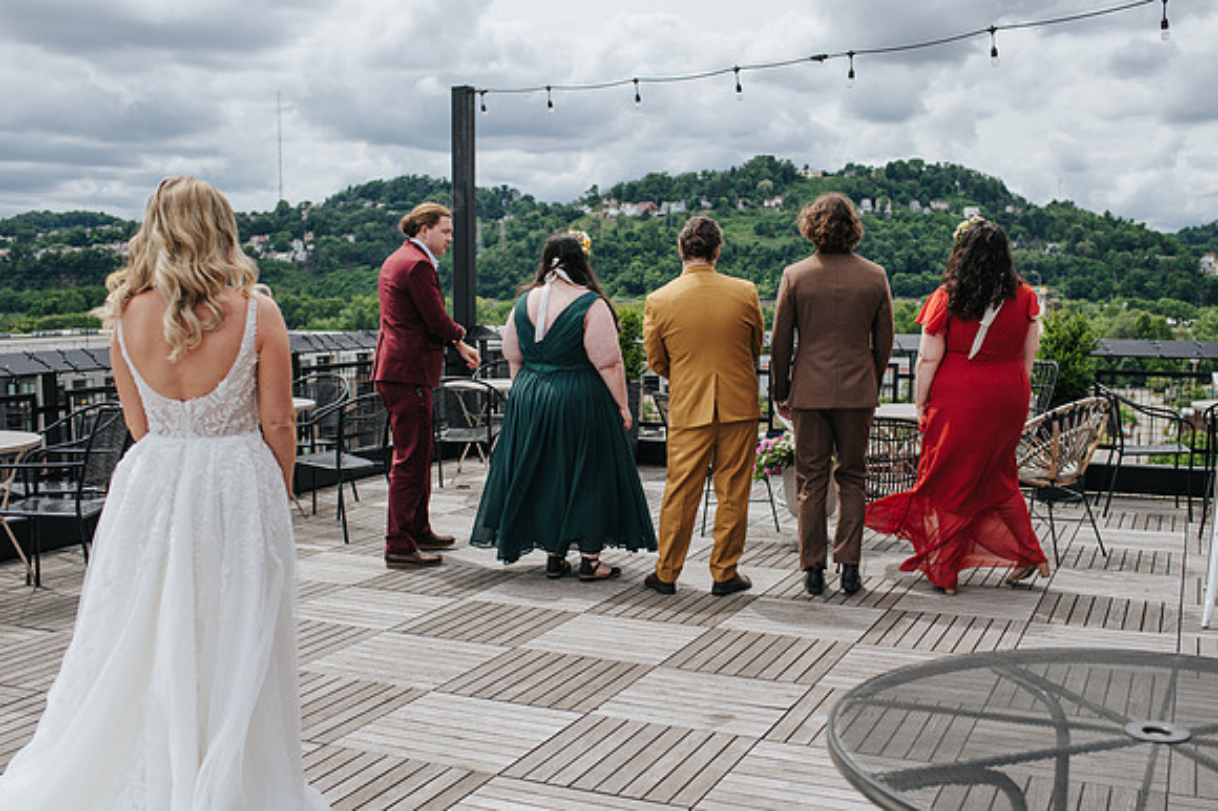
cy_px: 439
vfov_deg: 34.2
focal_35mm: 39
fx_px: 1318
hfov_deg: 49.6
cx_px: 656
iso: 125
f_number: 3.5
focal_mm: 35
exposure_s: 1/1250
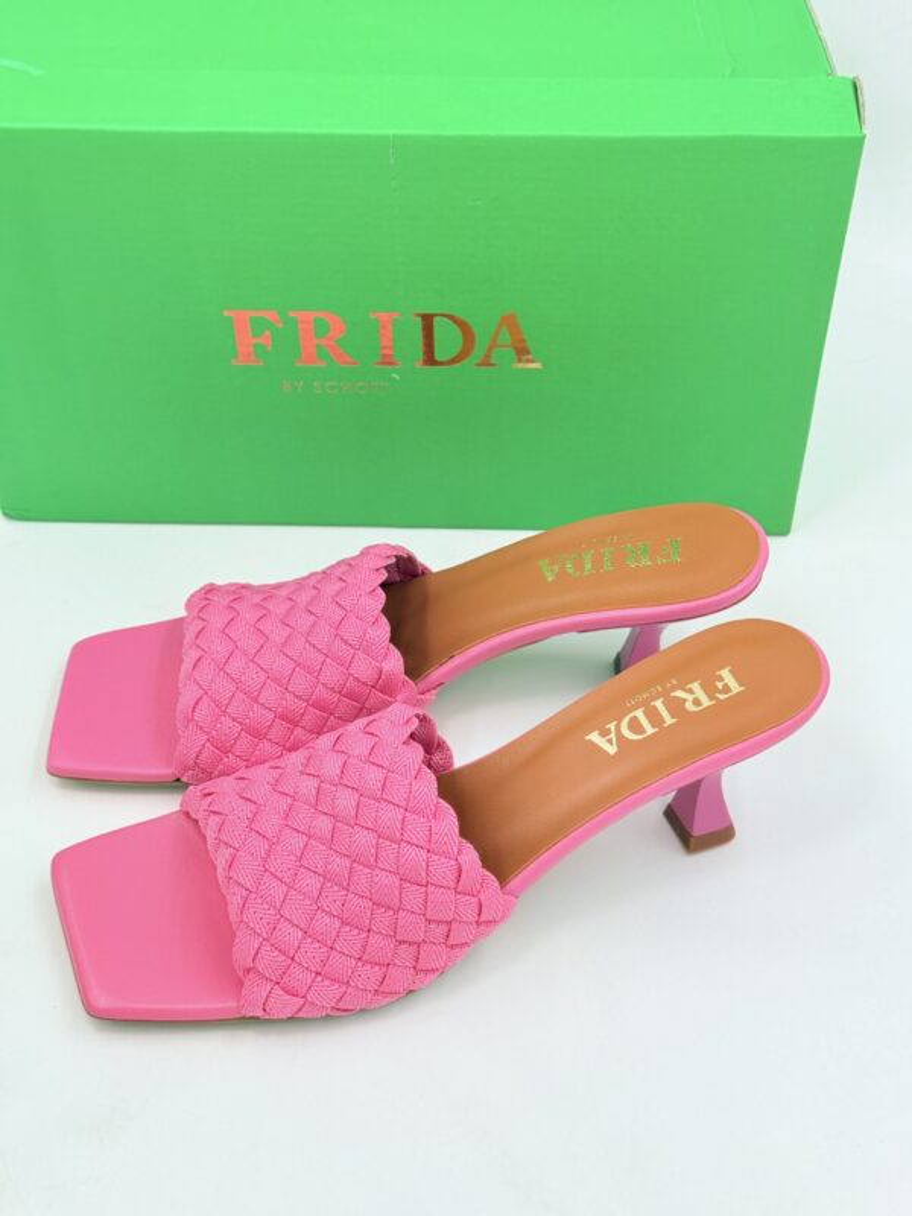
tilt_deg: -44.2
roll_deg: -0.7
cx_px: 456
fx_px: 1686
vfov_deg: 39.7
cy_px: 608
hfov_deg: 30.3
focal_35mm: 48
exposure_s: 1/962
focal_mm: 6.76
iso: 80
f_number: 1.78
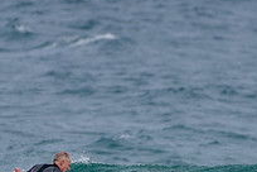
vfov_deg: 0.8
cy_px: 220
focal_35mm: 1740
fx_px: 12421
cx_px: 165
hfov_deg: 1.2
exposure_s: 1/2000
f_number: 5.6
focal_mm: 500
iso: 110
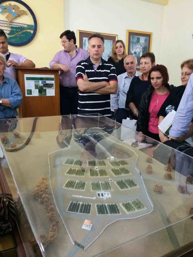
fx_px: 216
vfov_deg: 61.7
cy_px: 128
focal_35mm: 29
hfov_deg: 48.2
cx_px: 96
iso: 320
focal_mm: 4.15
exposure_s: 1/24
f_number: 2.2
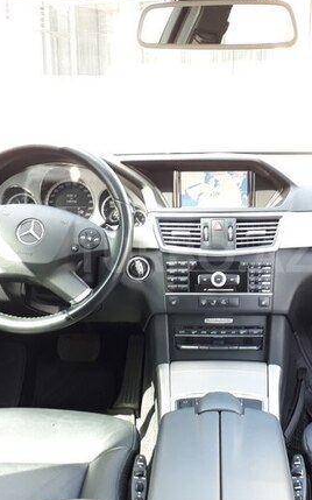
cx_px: 193
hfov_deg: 29.1
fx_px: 599
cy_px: 255
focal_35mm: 44
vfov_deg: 45.3
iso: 50
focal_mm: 3.6
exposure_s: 1/33
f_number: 1.9
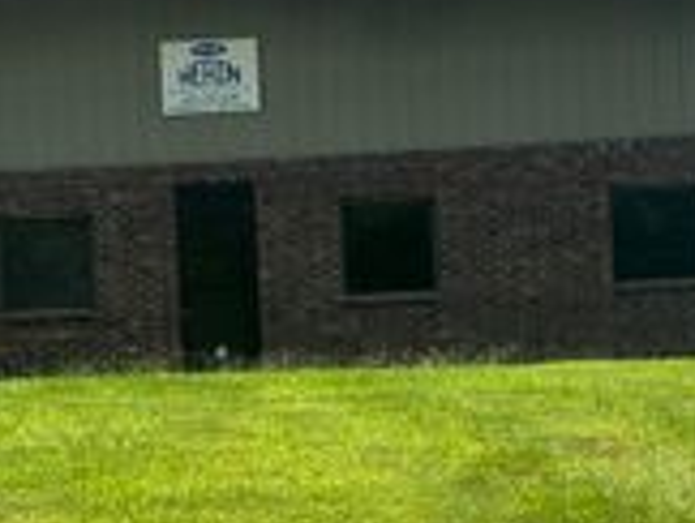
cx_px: 176
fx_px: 1488
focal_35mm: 74
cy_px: 324
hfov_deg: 26.0
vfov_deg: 19.9
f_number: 1.78
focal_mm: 6.86
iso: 80
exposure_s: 1/4016
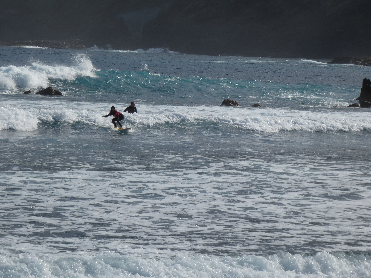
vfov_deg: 7.9
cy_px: 139
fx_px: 2026
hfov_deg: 10.5
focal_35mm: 189
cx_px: 186
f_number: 5.5
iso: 80
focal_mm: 33.9
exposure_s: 1/800
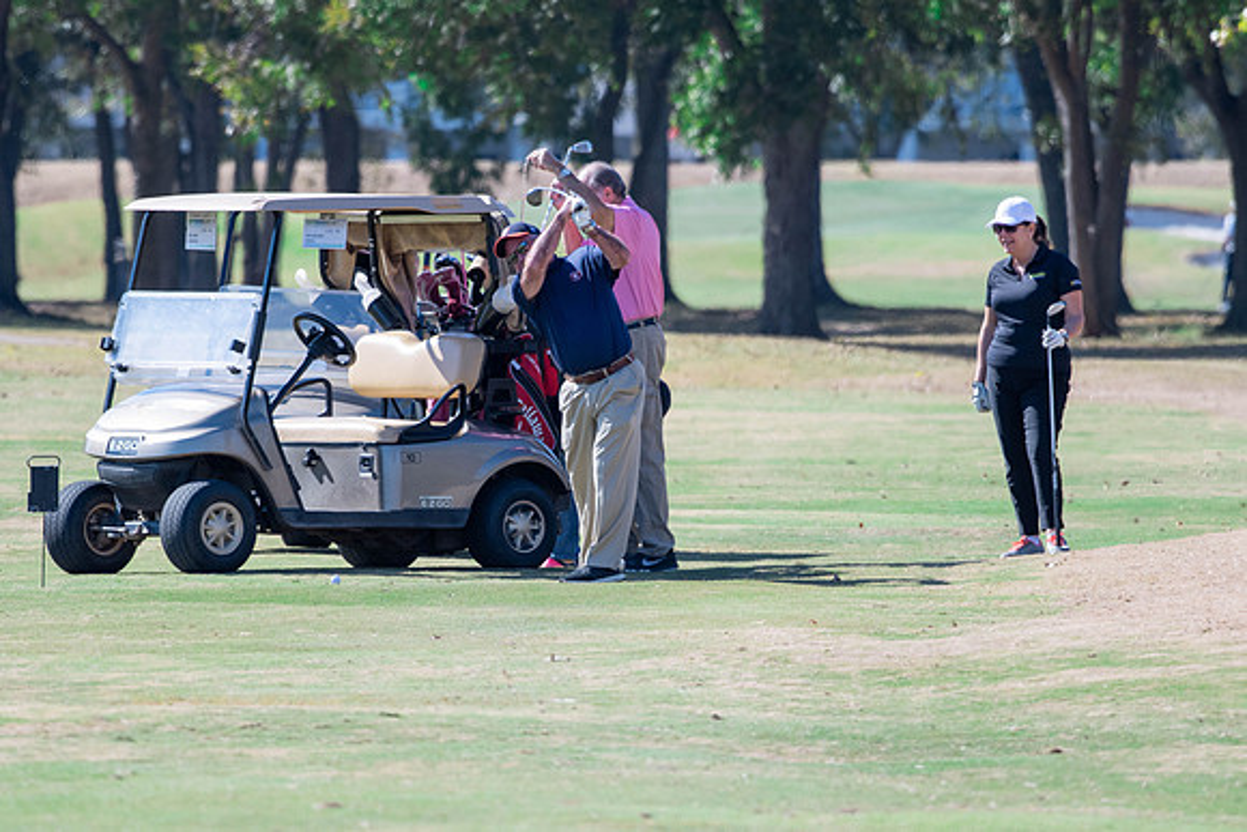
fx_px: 17669
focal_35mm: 510
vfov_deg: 2.7
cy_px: 416
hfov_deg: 4.0
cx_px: 624
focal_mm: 340
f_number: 5.6
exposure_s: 1/1000
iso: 400
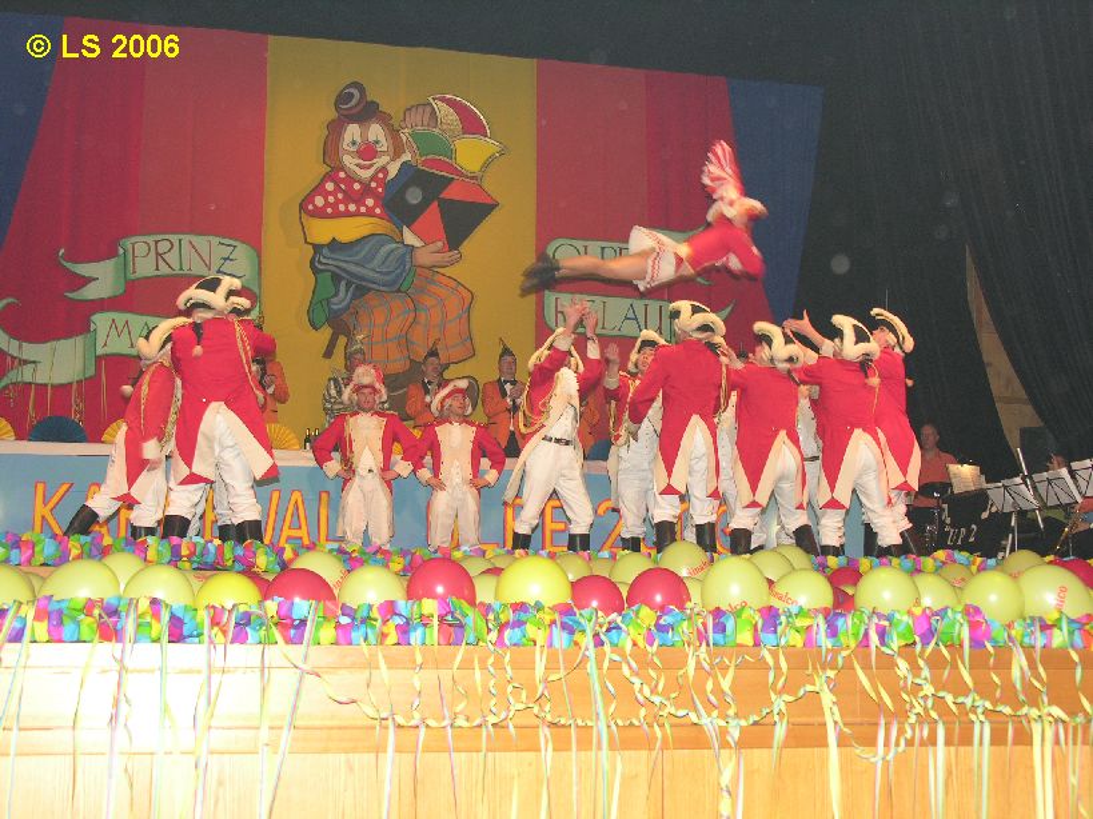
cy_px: 410
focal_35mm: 50
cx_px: 546
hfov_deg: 38.2
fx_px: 1579
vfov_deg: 29.1
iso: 100
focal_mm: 12.7
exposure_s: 1/60.1
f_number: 3.1
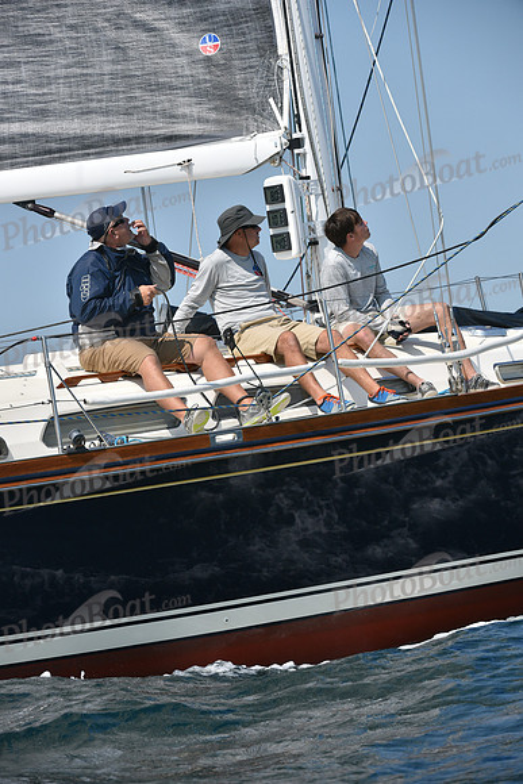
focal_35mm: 210
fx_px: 4573
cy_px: 392
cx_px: 262
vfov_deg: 9.8
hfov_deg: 6.5
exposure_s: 1/1600
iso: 320
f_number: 7.1
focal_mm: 210
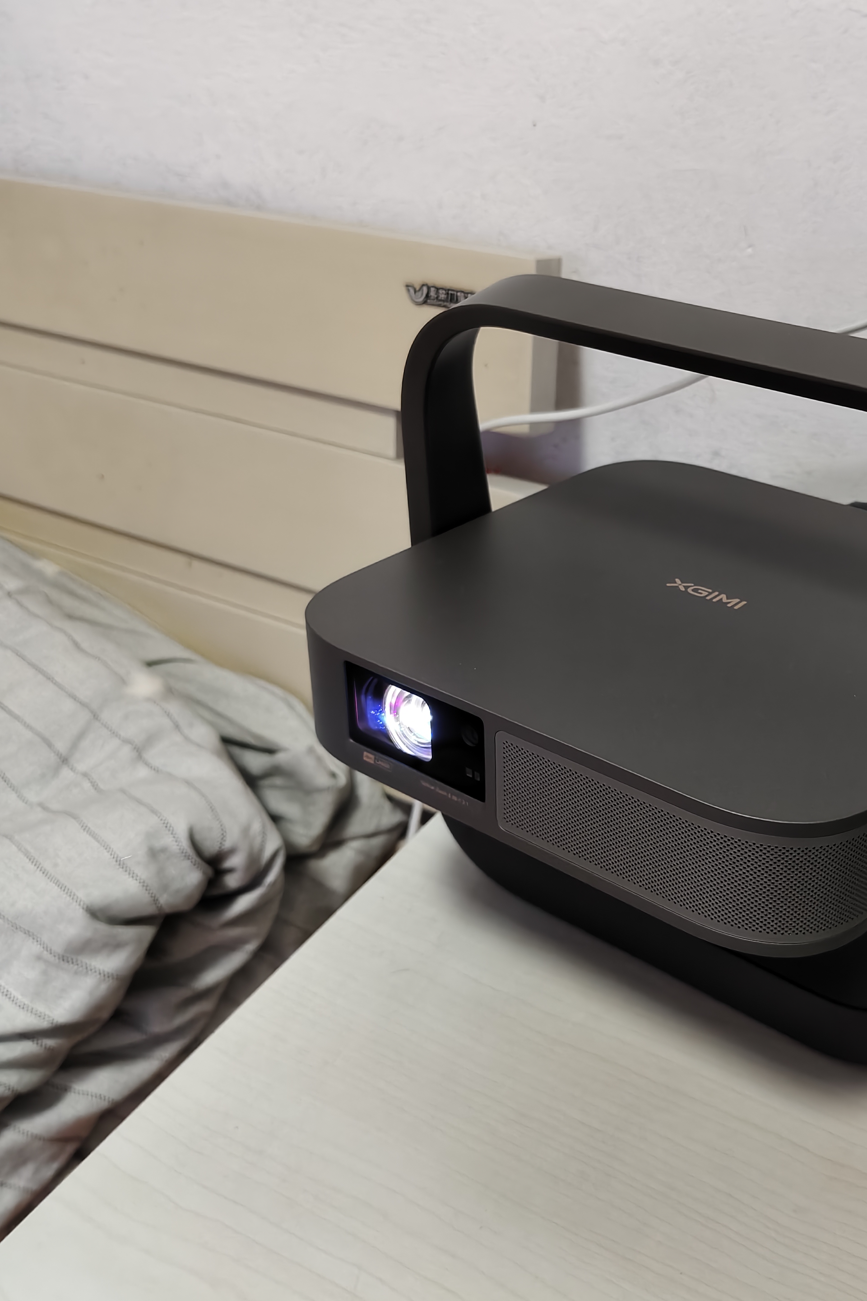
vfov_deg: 55.8
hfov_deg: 37.8
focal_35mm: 34
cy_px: 627
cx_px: 663
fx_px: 1228
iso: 1066
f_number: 1.88
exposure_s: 1/48
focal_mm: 5.56
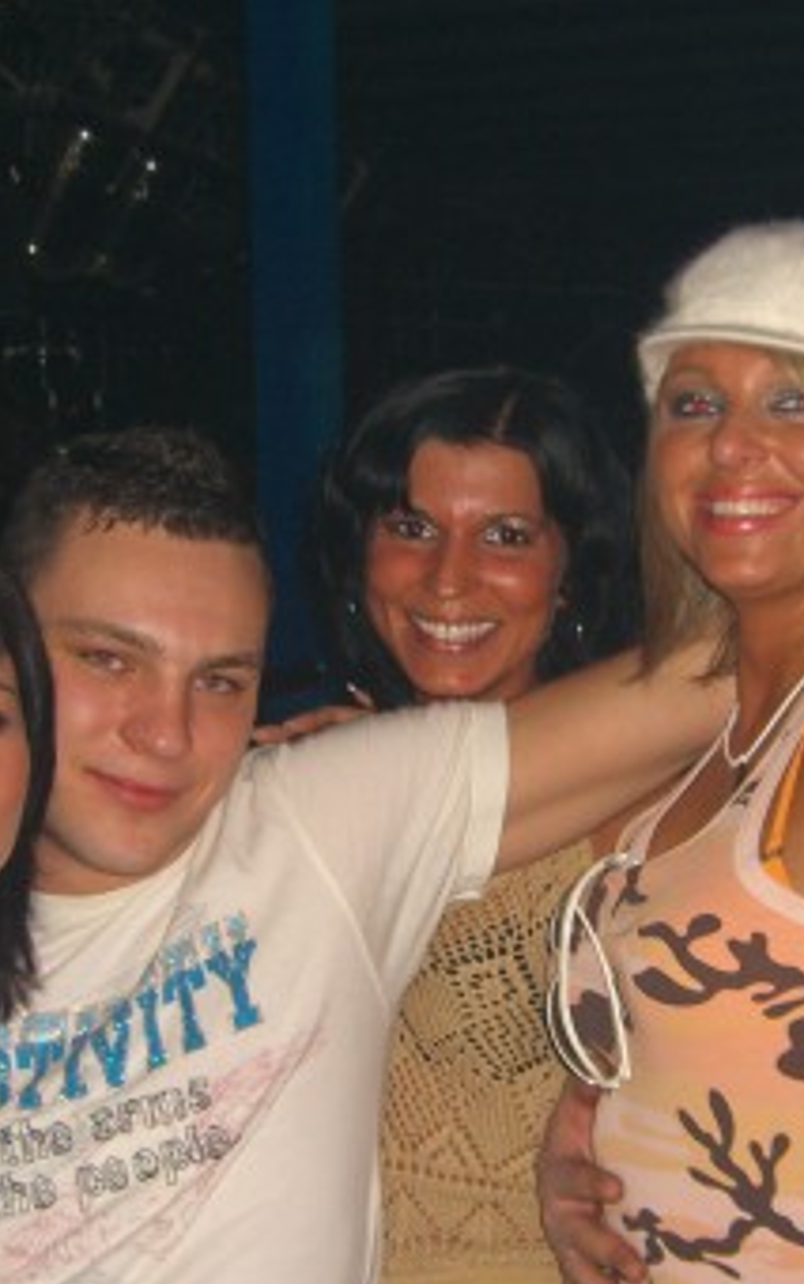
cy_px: 725
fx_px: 2485
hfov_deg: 18.3
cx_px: 544
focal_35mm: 71
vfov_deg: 28.9
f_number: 2.8
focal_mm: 7.9
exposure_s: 1/60
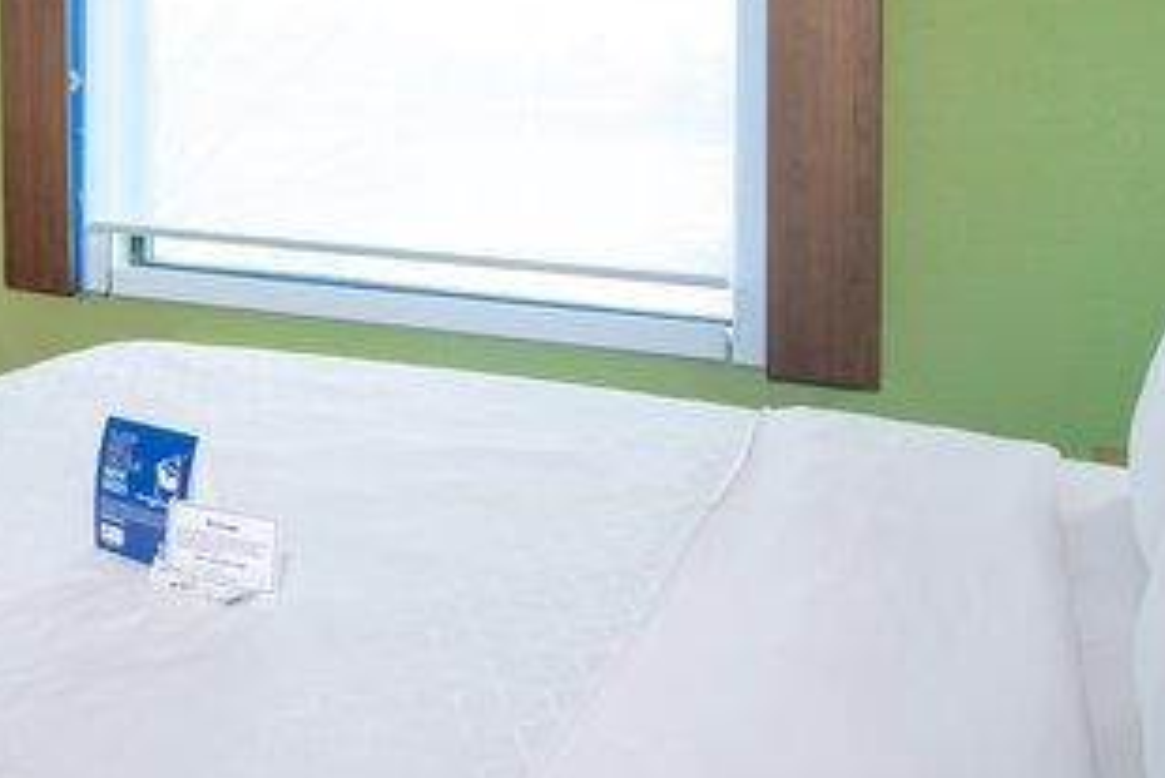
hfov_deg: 35.2
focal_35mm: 49
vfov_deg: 27.2
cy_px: 194
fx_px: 1586
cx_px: -86
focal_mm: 19
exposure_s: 1/2.5
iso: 200
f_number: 11
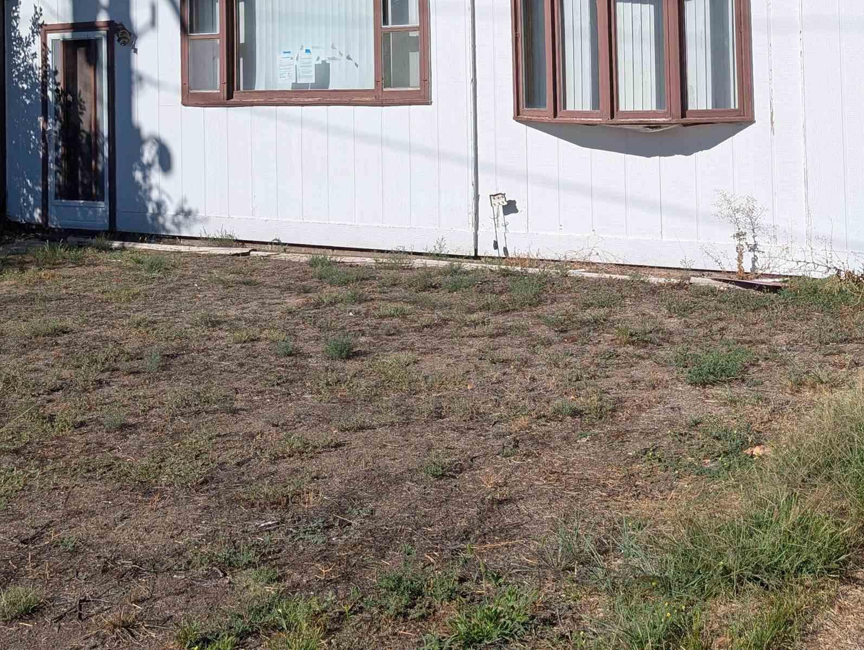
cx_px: 629
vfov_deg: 29.9
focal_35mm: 46
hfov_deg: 40.2
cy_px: 34
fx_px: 1150
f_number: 1.68
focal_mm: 6.9
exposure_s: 1/1869
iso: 24
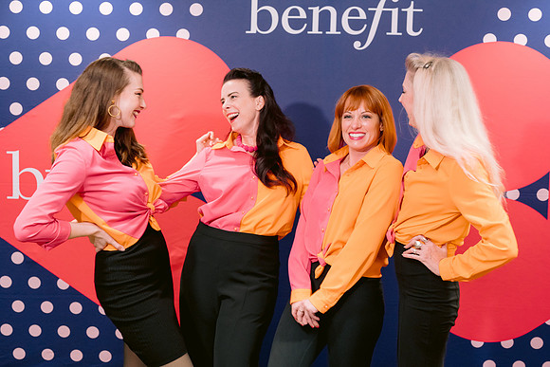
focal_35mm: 51
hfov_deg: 39.1
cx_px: 275
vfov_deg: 26.6
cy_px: 184
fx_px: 775
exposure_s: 1/60
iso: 800
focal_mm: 50
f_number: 4
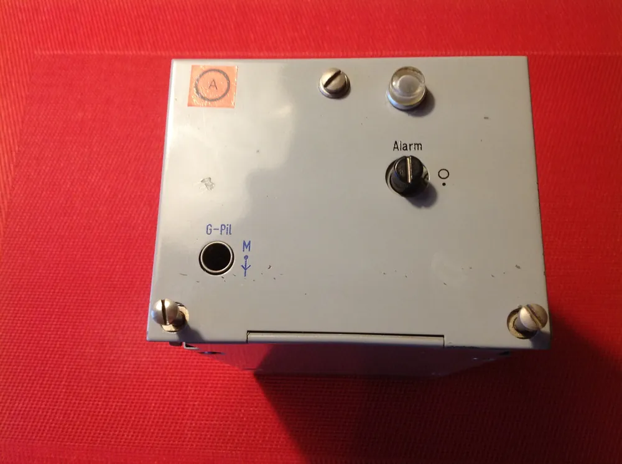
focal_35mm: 35
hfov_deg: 52.7
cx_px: 311
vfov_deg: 40.6
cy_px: 232
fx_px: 628
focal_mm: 4.28
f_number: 2.4
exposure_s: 1/15
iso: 100
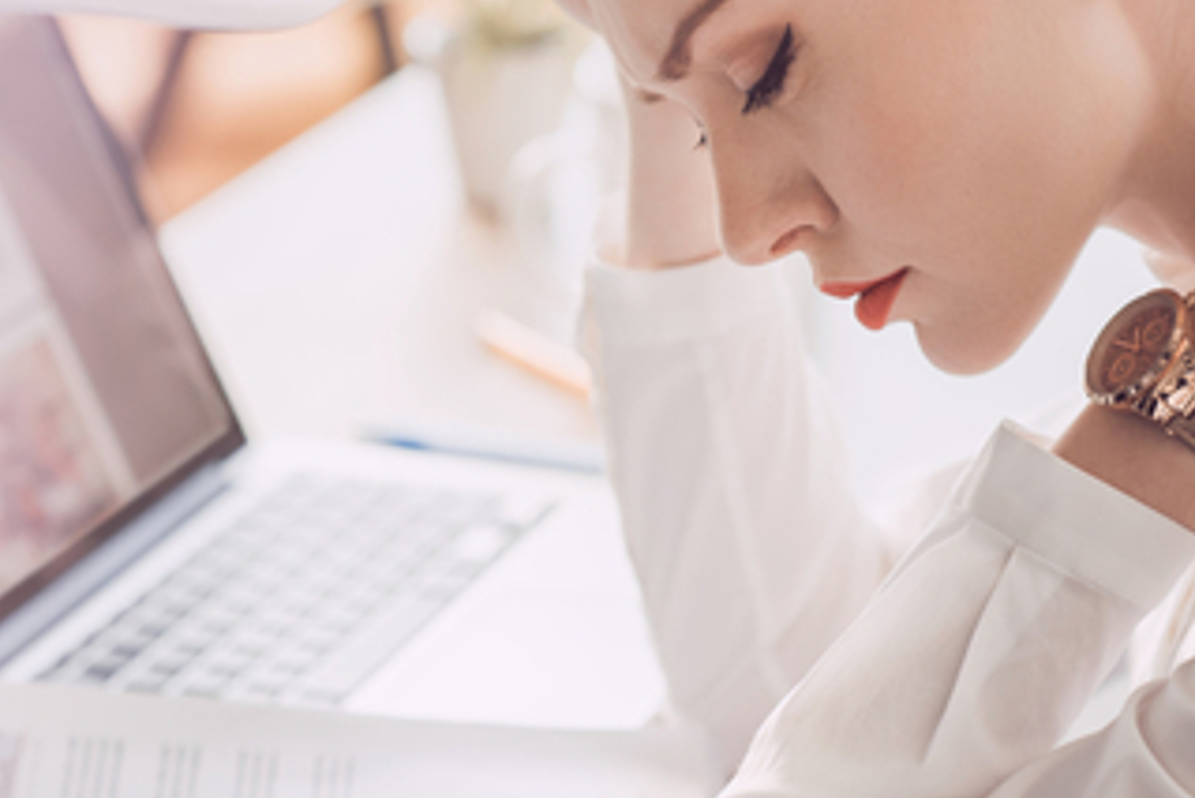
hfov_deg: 12.8
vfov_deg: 8.6
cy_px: 279
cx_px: 775
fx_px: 5313
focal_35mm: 160
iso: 500
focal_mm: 85
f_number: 2.8
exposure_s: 1/160
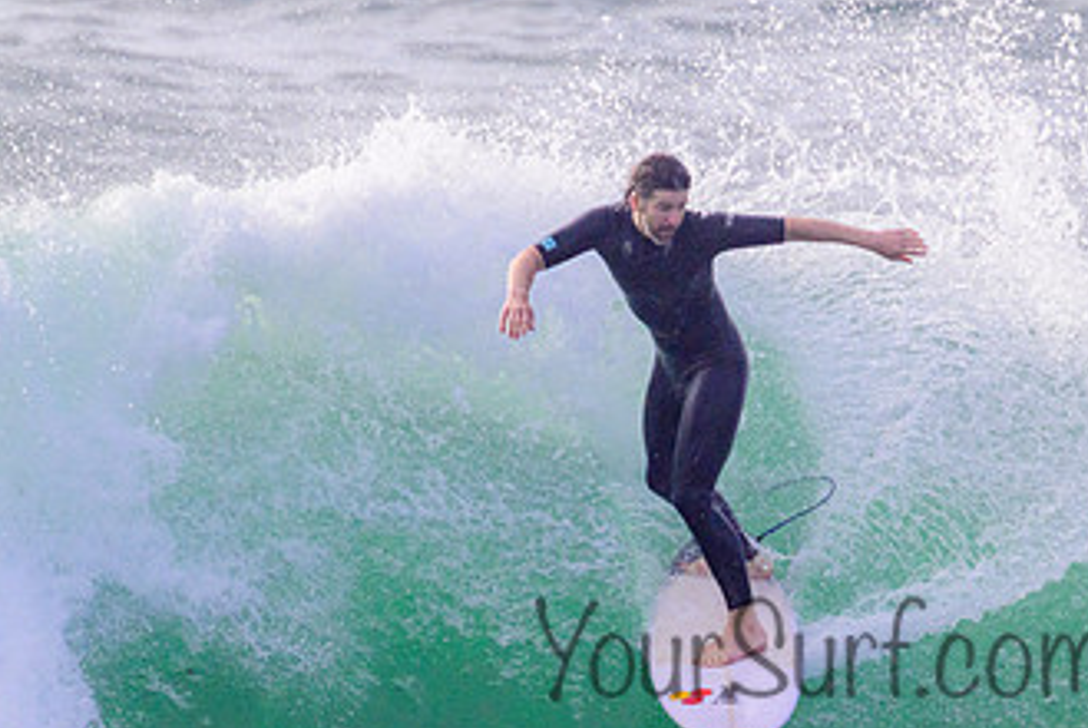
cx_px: 876
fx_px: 42650
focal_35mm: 1410
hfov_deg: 1.5
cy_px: 620
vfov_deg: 1.0
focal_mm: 800
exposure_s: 1/2000
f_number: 11
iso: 1400
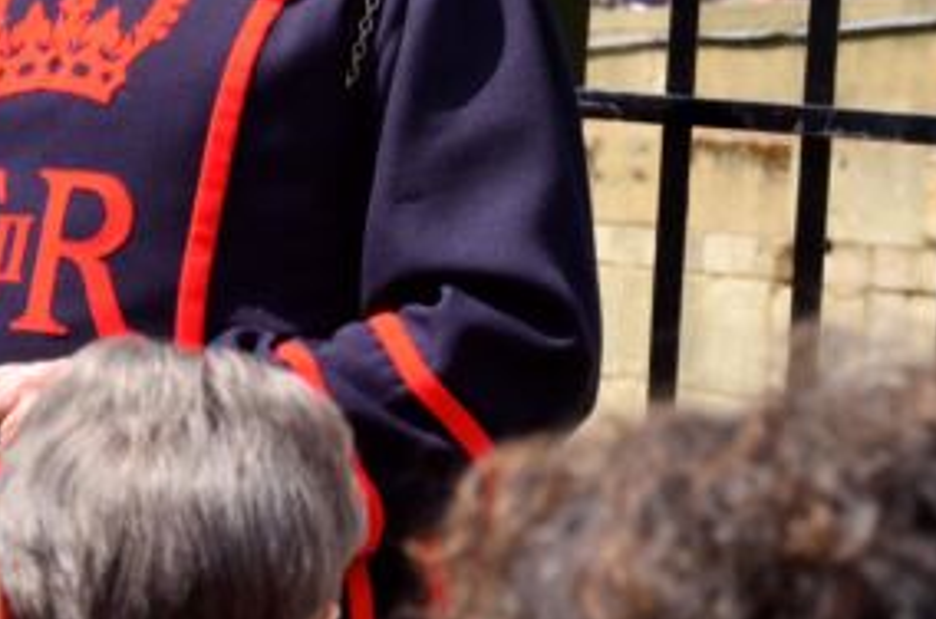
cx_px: 125
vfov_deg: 4.3
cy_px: -21
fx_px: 8331
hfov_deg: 6.4
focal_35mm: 321
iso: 100
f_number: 16
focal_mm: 95
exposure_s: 1/50
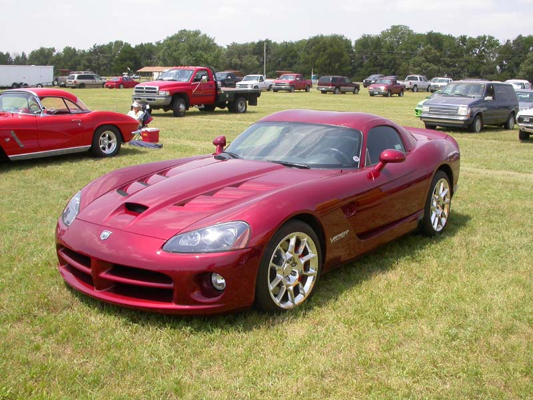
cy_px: 200
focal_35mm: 38
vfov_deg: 37.7
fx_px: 585
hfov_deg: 49.0
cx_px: 266
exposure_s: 1/250
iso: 100
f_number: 6.7
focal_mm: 7.85
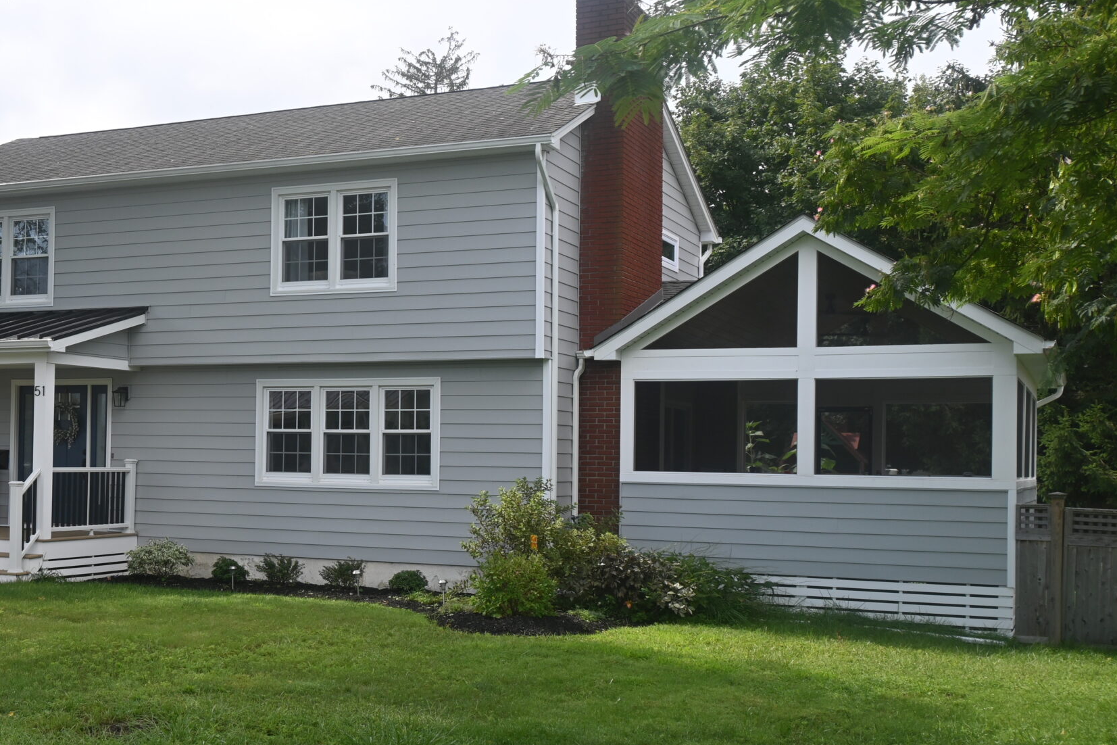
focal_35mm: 49
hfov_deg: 39.6
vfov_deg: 27.6
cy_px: 440
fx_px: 1513
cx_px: 302
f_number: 6.3
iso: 100
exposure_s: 1/320
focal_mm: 21
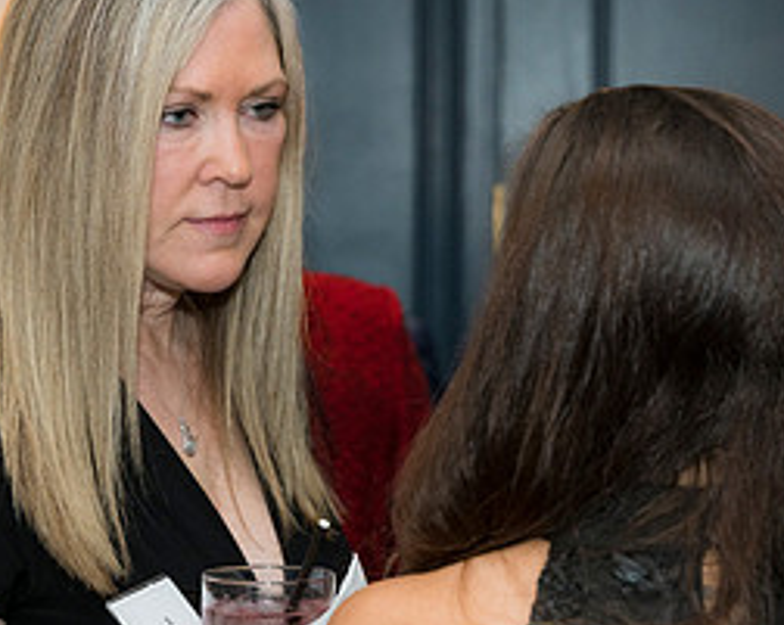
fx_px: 3059
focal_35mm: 132
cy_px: 297
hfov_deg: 14.6
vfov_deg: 11.7
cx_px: 336
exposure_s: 1/125
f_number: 4
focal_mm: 61
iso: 800
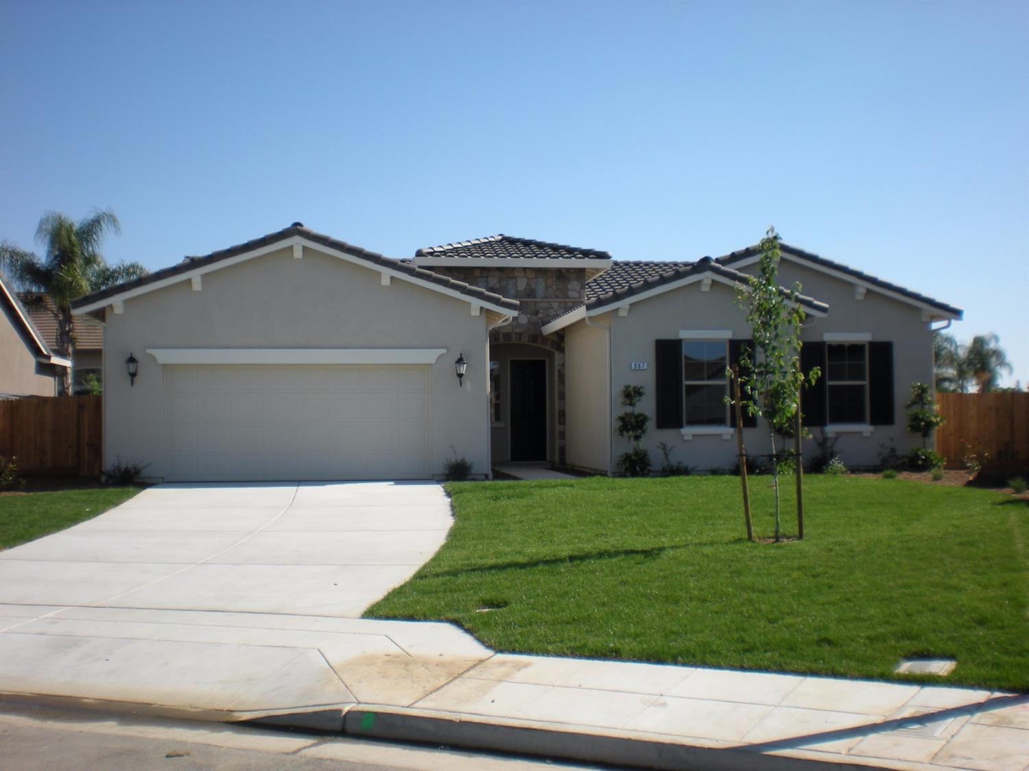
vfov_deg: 37.7
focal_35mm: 38
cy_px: 386
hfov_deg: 49.0
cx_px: 514
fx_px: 1129
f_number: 4.6
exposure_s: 1/458
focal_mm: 6.3
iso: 64
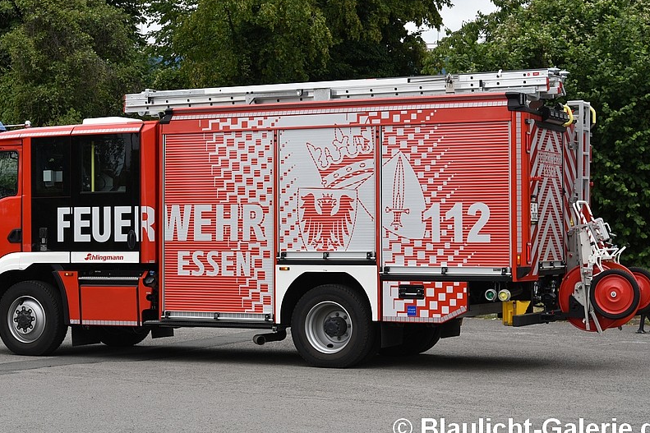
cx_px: 302
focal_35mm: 74
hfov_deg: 27.3
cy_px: 195
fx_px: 1336
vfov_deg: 18.4
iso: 200
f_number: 8
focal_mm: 65
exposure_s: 1/320
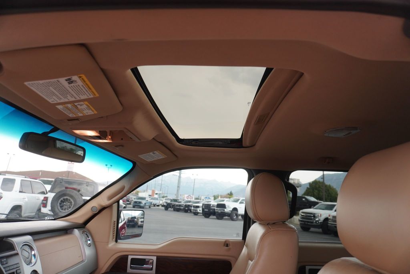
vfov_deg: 53.2
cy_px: 137
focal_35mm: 24
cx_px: 205
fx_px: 273
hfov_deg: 73.7
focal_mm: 16
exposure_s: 1/60
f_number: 4
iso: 200
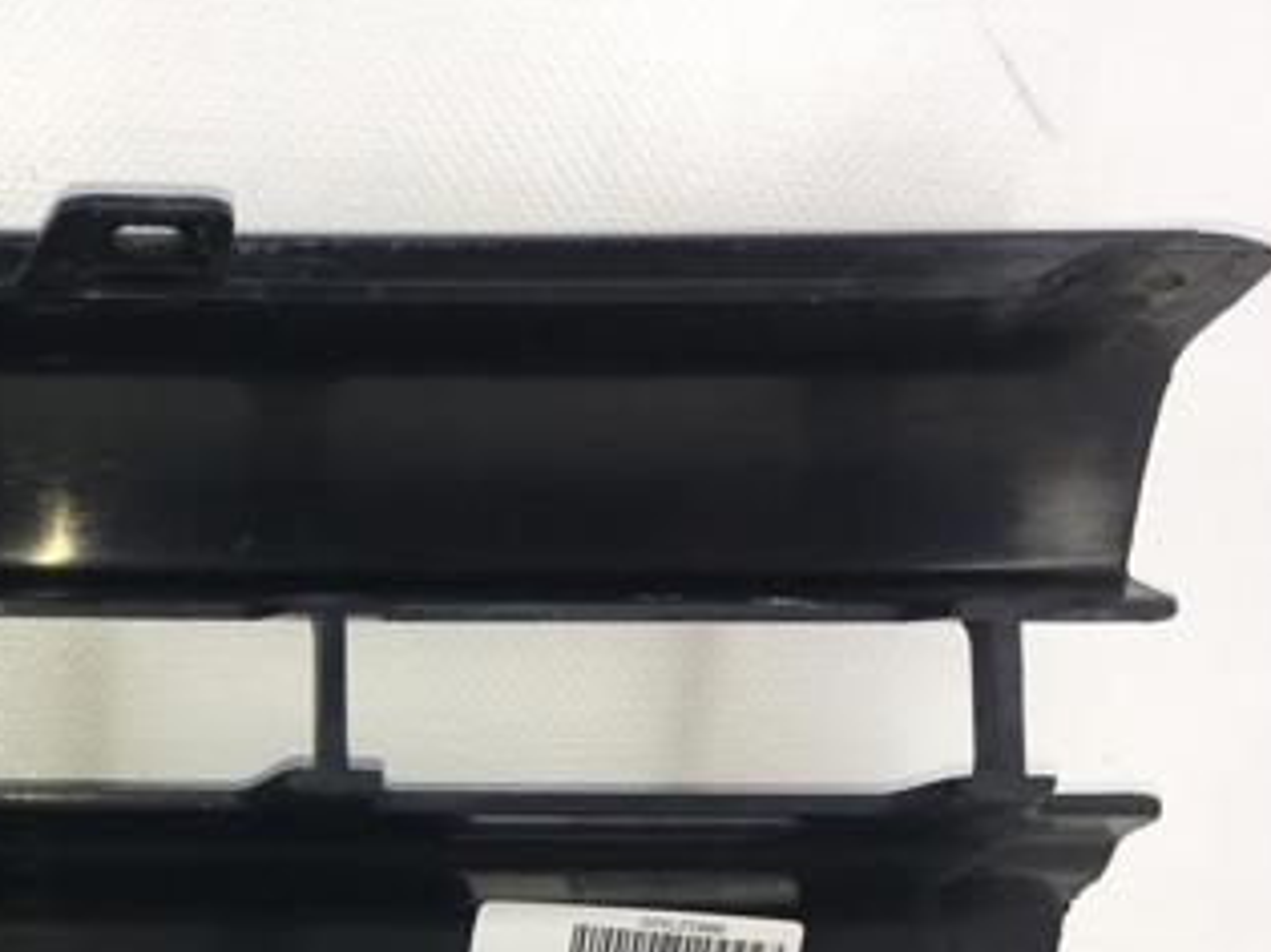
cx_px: 101
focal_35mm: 59
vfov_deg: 24.2
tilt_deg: -15.6
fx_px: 2165
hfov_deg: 31.1
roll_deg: -1.5
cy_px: 835
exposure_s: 1/210
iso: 25
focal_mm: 4.15
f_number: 2.2
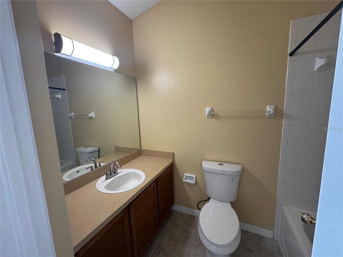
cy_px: 128
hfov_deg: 102.1
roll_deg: +1.5
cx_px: 172
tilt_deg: -8.4
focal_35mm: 14
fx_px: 139
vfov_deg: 85.7
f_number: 2.2
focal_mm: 2.22
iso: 160
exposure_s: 1/120
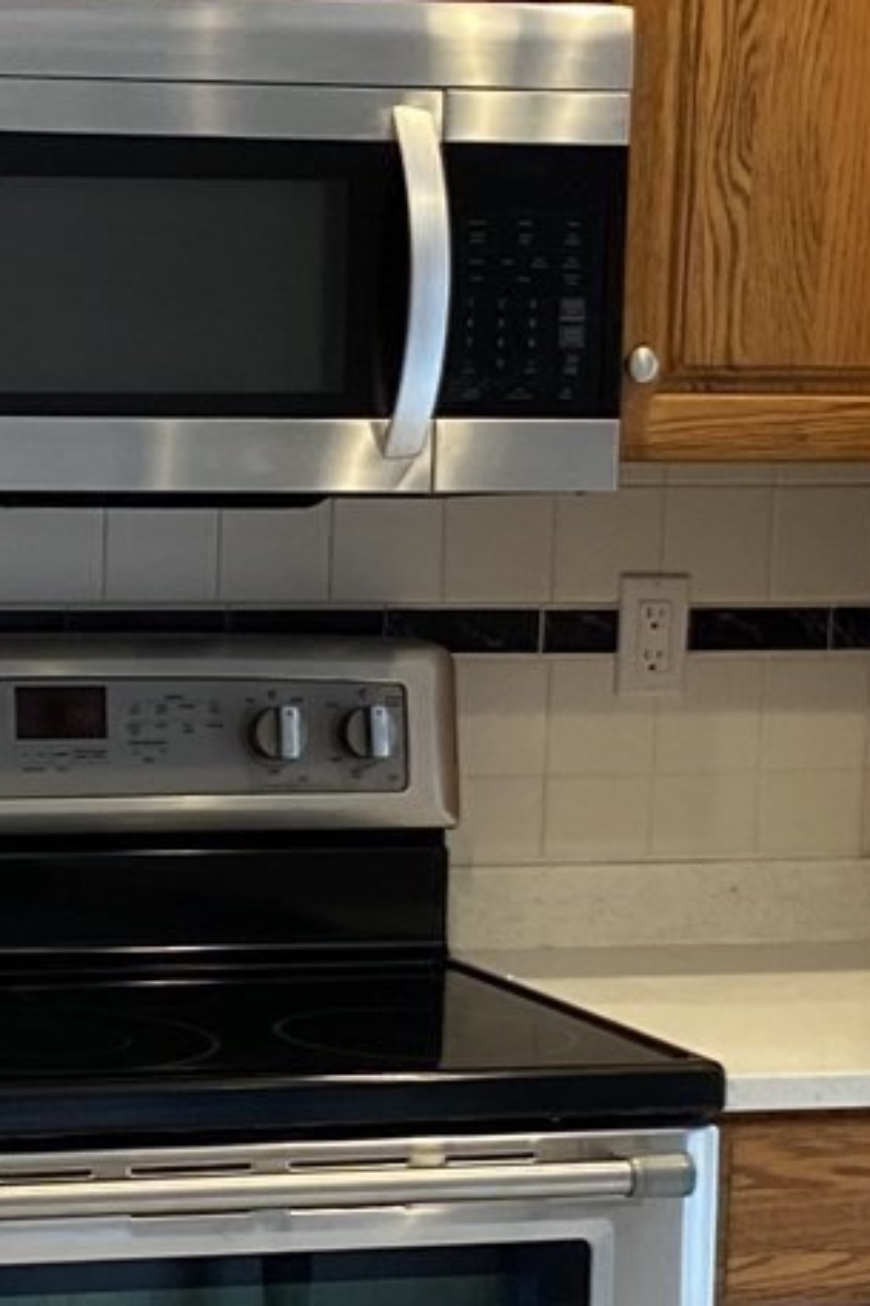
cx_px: -51
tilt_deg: -8.4
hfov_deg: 11.2
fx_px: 4389
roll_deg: -0.8
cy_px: 764
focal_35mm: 121
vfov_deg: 16.9
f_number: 1.8
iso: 125
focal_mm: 4.25
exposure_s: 1/120
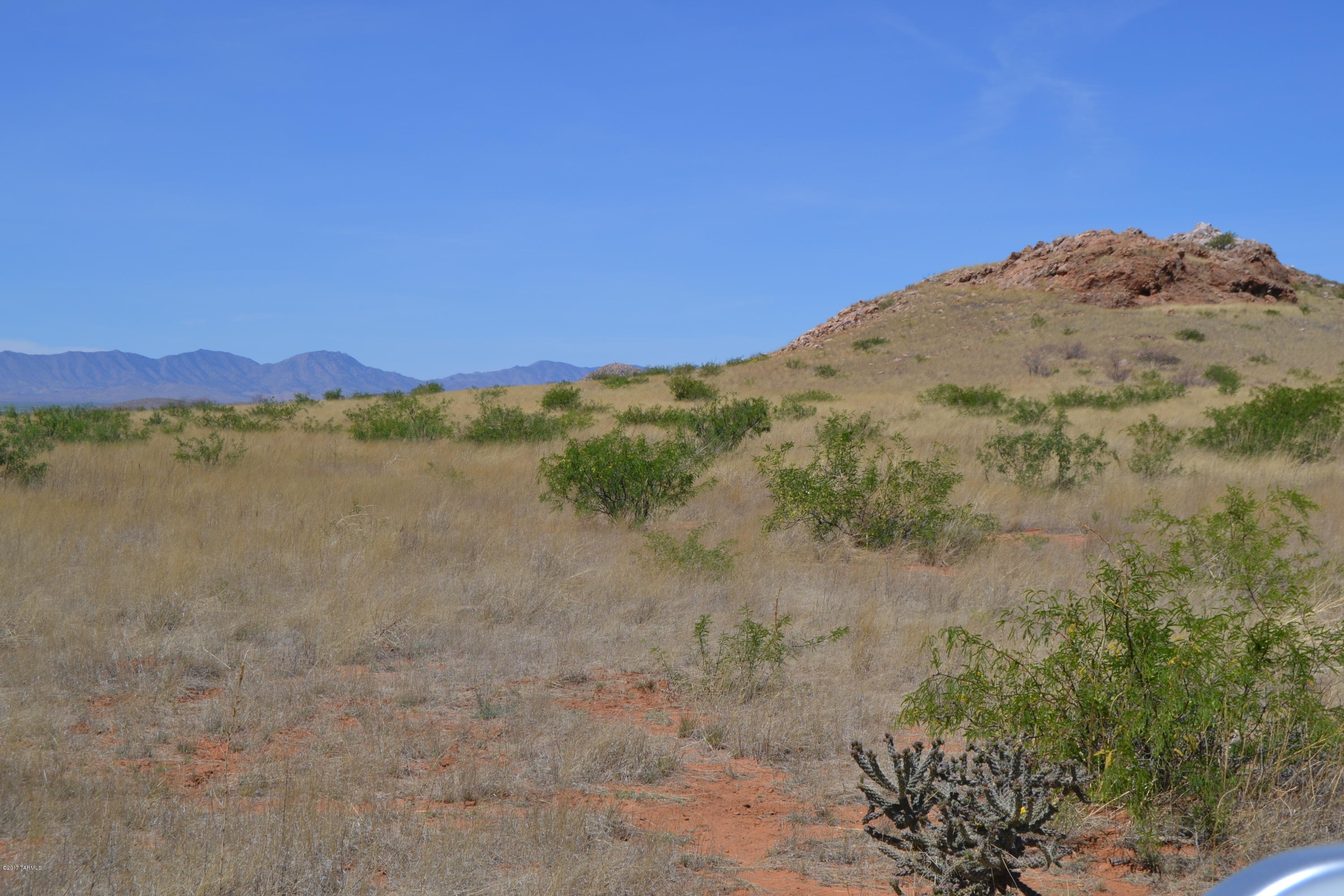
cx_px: 672
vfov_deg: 25.8
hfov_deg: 37.9
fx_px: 1960
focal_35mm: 52
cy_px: 448
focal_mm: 35
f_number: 9
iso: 100
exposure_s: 1/320
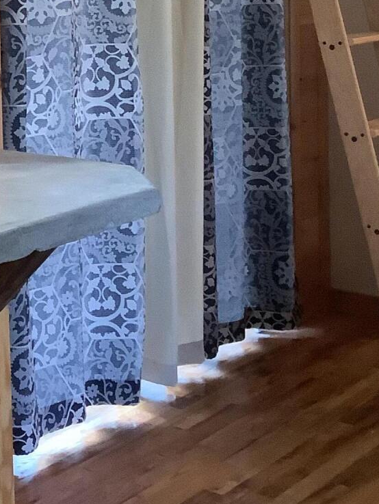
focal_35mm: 84
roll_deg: +1.9
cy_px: 31
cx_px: -77
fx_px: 1226
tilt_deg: -3.4
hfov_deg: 16.8
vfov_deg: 22.6
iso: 320
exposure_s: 1/33
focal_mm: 3.3
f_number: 2.4
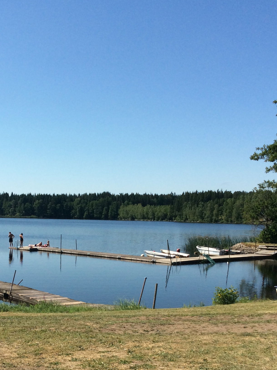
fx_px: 545
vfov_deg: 36.8
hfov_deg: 28.1
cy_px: 270
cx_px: 74
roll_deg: -0.3
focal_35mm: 51
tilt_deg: -7.5
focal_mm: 3.3
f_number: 2.4
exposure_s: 1/1684
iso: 32
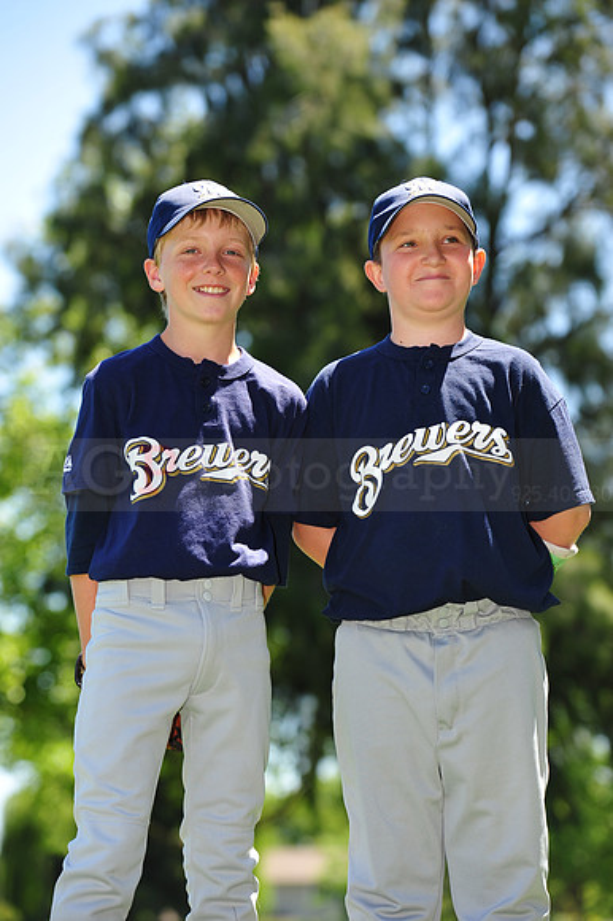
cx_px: 306
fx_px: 3120
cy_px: 460
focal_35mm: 122
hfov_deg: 11.2
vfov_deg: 16.8
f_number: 4
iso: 200
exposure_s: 1/500
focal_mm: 122
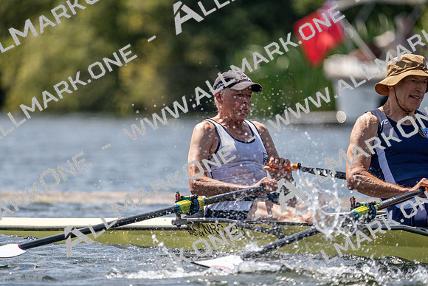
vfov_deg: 2.3
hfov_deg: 3.4
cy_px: 143
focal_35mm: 600
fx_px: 7135
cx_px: 214
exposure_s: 1/2000
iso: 320
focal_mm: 600
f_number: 6.3
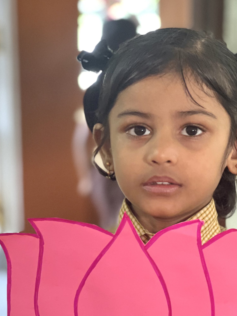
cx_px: 146
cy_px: 287
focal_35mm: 156
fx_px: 1424
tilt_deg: -13.4
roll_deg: +0.8
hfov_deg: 9.5
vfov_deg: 12.6
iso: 320
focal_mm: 9
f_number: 2.8
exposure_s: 1/25
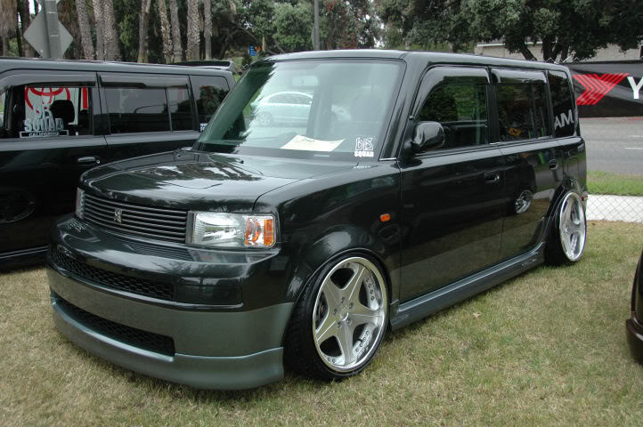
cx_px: 322
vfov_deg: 36.8
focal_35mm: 36
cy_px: 214
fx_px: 642
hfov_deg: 53.2
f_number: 3.8
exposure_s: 1/400
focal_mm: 24
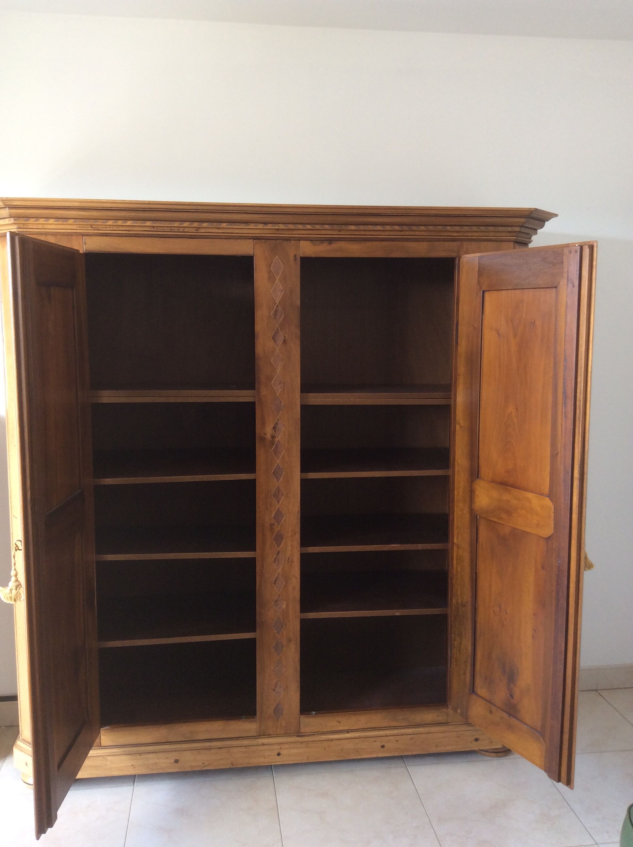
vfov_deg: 56.9
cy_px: 424
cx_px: 316
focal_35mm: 32
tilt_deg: -7.1
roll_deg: -0.3
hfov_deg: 44.1
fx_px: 782
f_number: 2.4
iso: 50
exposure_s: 1/25
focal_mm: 3.3
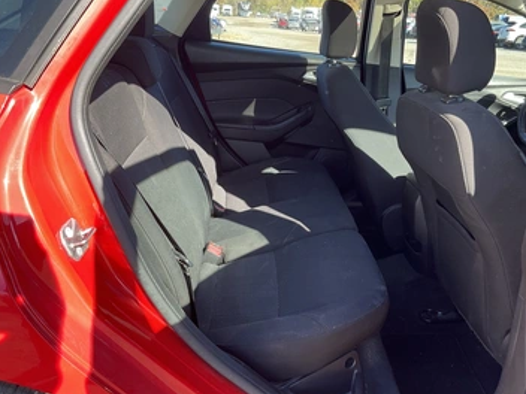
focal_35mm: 33
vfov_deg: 42.9
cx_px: 288
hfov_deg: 55.3
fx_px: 501
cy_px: 210
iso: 20
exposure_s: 1/122
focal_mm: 3
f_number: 1.8
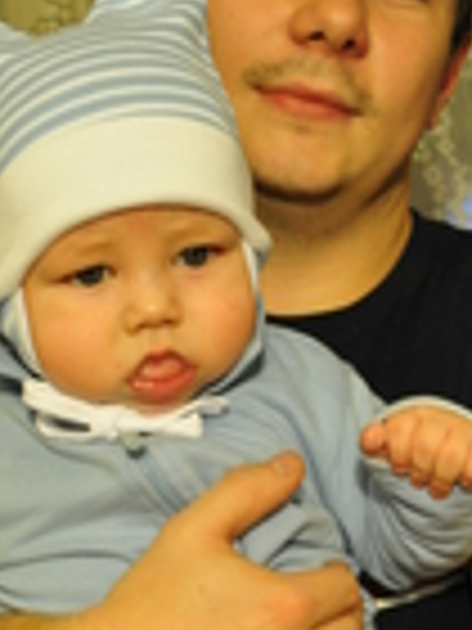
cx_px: 227
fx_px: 1854
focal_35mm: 102
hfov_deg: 14.5
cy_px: 693
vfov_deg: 18.5
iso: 800
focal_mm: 22
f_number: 5.6
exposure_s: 1/8
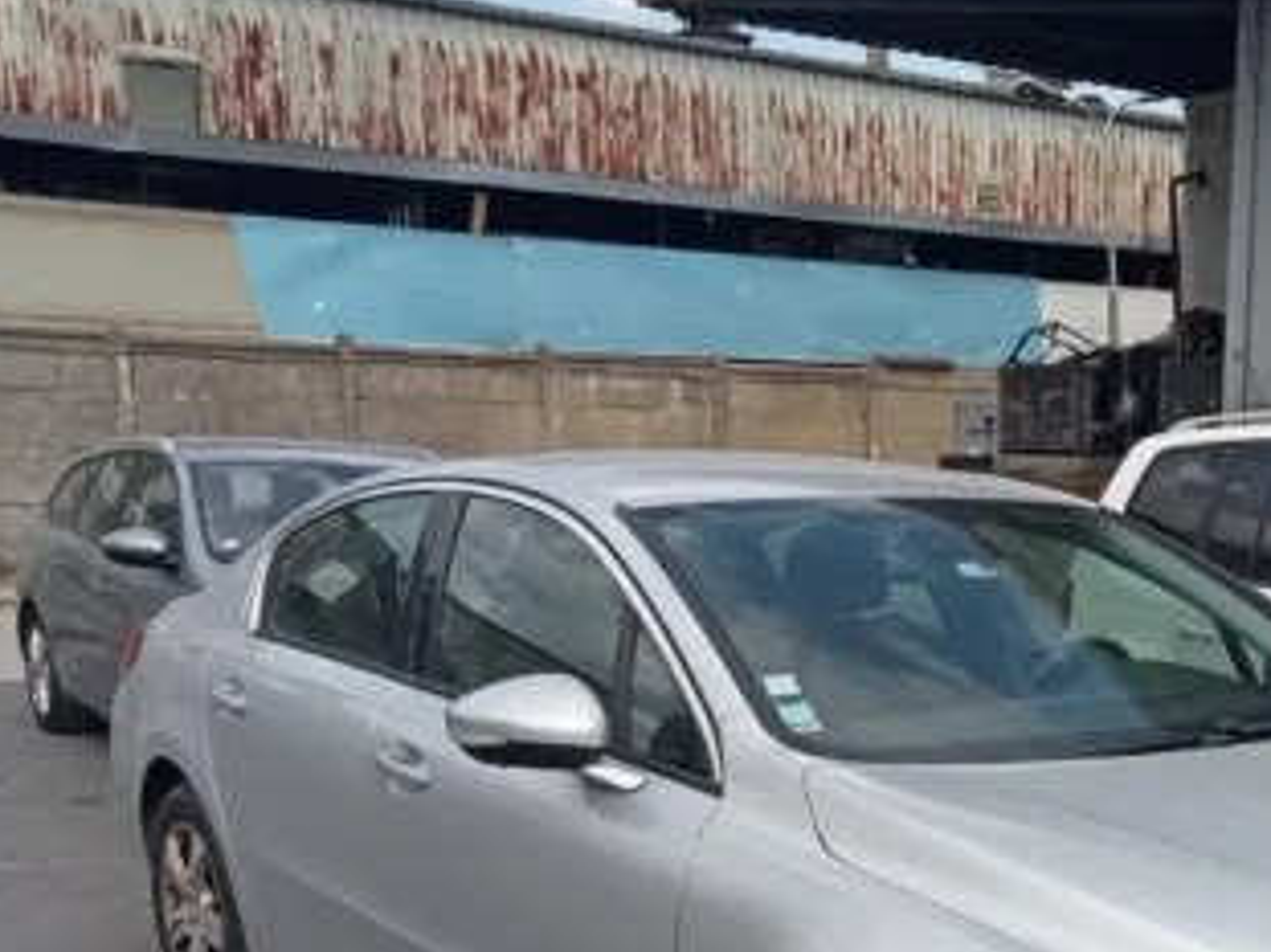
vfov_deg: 26.1
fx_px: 1982
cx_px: 1046
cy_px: 862
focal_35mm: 54
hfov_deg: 34.3
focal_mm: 3.46
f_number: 2.2
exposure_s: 1/767
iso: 100
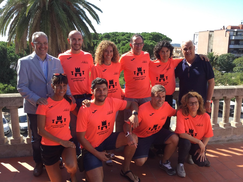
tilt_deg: -14.5
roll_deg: -1.0
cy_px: 91
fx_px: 218
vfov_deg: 45.4
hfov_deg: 58.4
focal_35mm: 31
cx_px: 122
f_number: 2.4
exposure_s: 1/405
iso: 25
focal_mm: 3.3
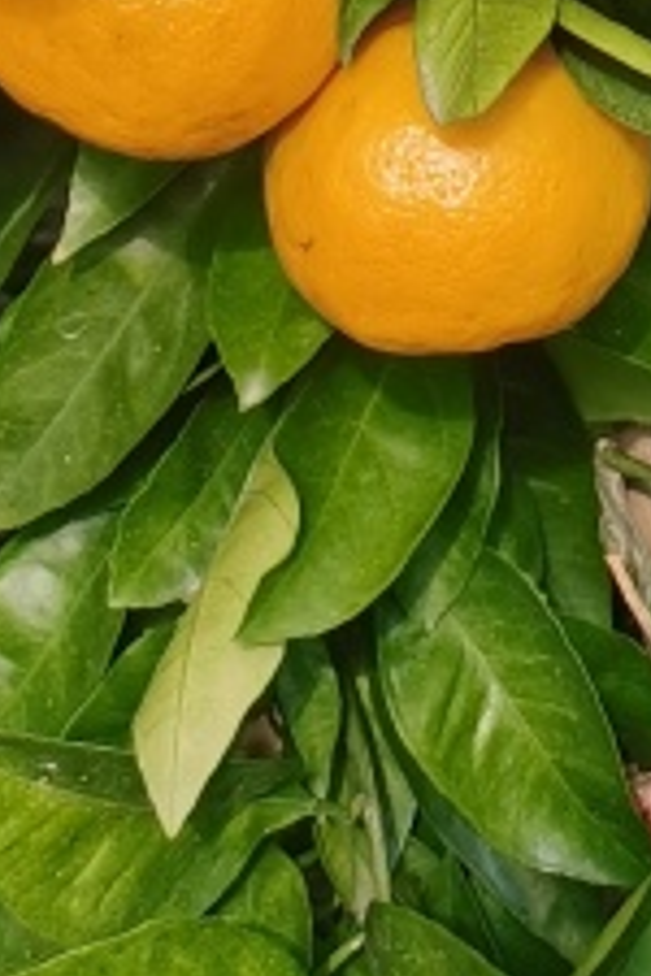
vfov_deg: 12.4
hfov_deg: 10.1
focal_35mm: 133
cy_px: -1330
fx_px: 3607
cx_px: 807
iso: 50
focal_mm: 5.58
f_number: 1.8
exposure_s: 1/1799
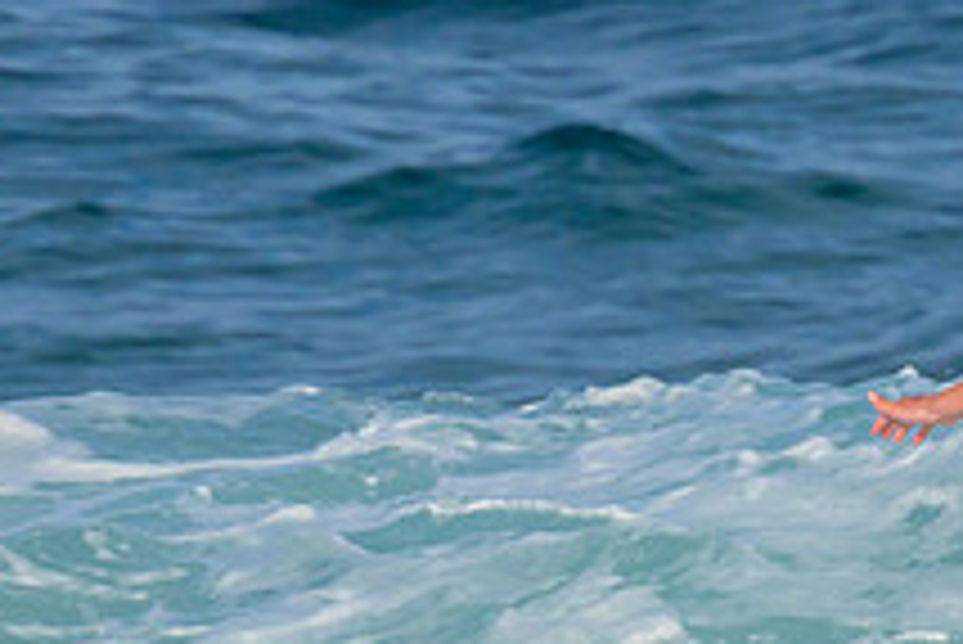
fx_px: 79873
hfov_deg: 0.7
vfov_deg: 0.5
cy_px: 602
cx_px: 1037
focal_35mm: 2984
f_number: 11
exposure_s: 1/1600
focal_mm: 800
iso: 640
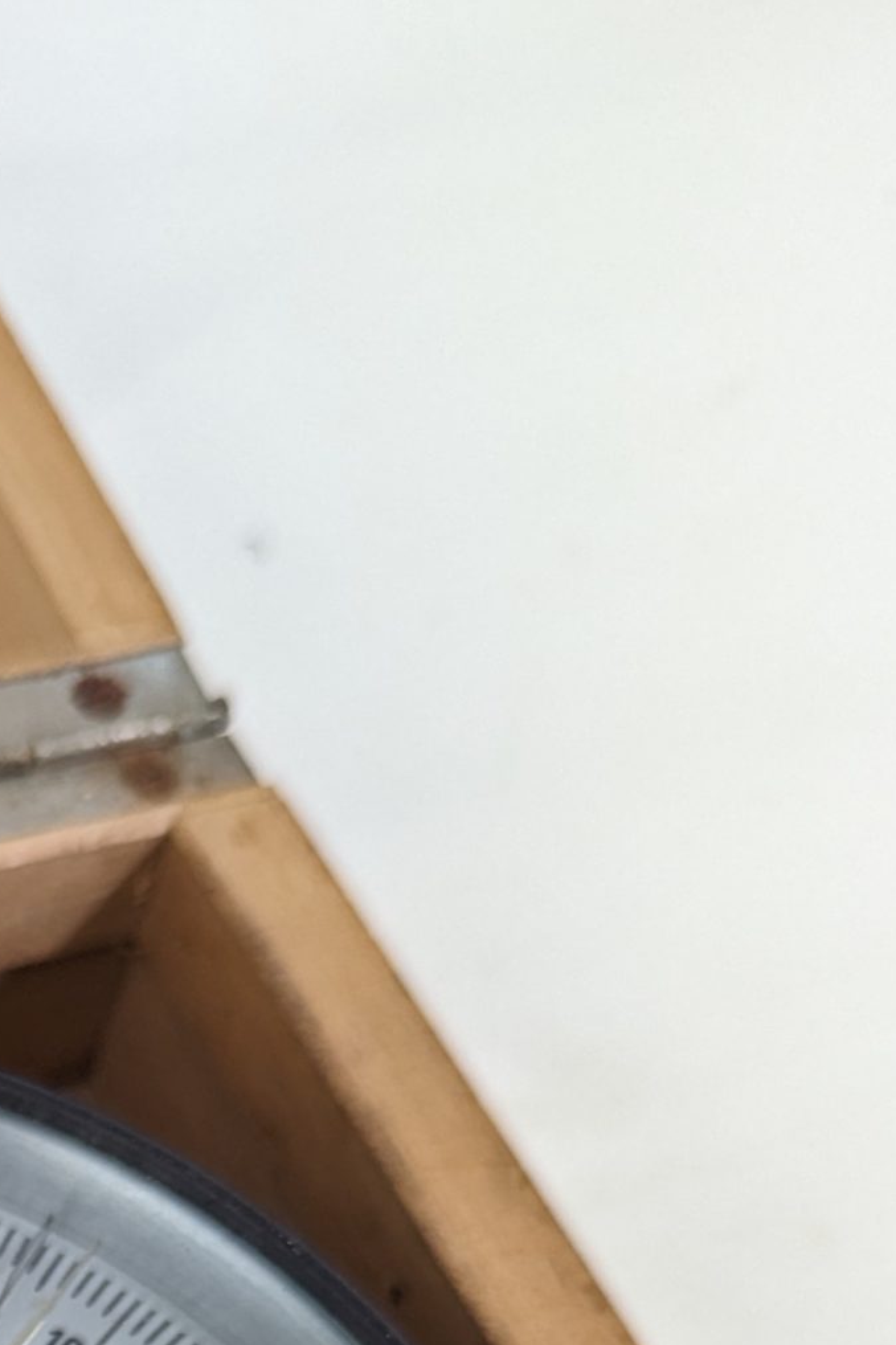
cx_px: -353
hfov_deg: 19.4
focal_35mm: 63
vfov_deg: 27.3
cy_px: 1691
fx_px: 2353
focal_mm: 6.81
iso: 159
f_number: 1.85
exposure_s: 1/316
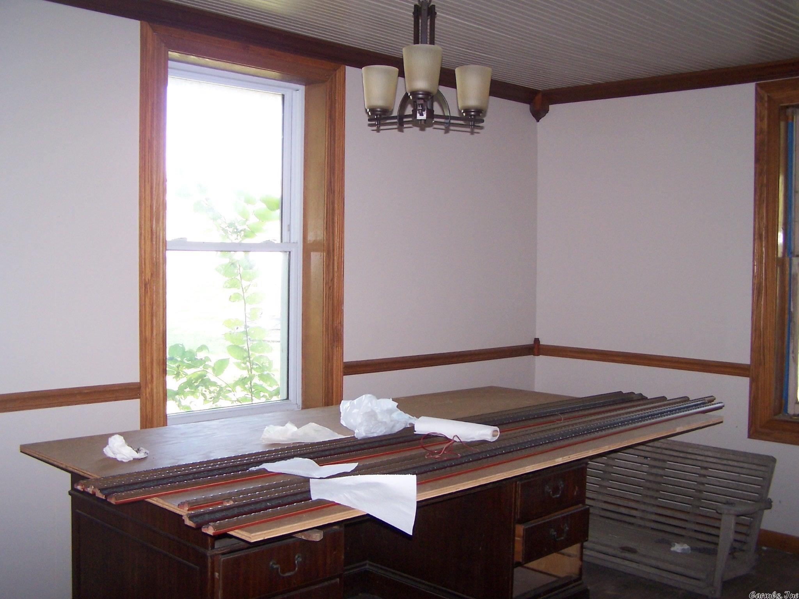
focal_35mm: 38
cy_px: 300
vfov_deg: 37.7
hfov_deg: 49.0
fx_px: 877
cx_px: 400
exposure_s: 1/60
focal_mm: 6.3
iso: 140
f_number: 2.8
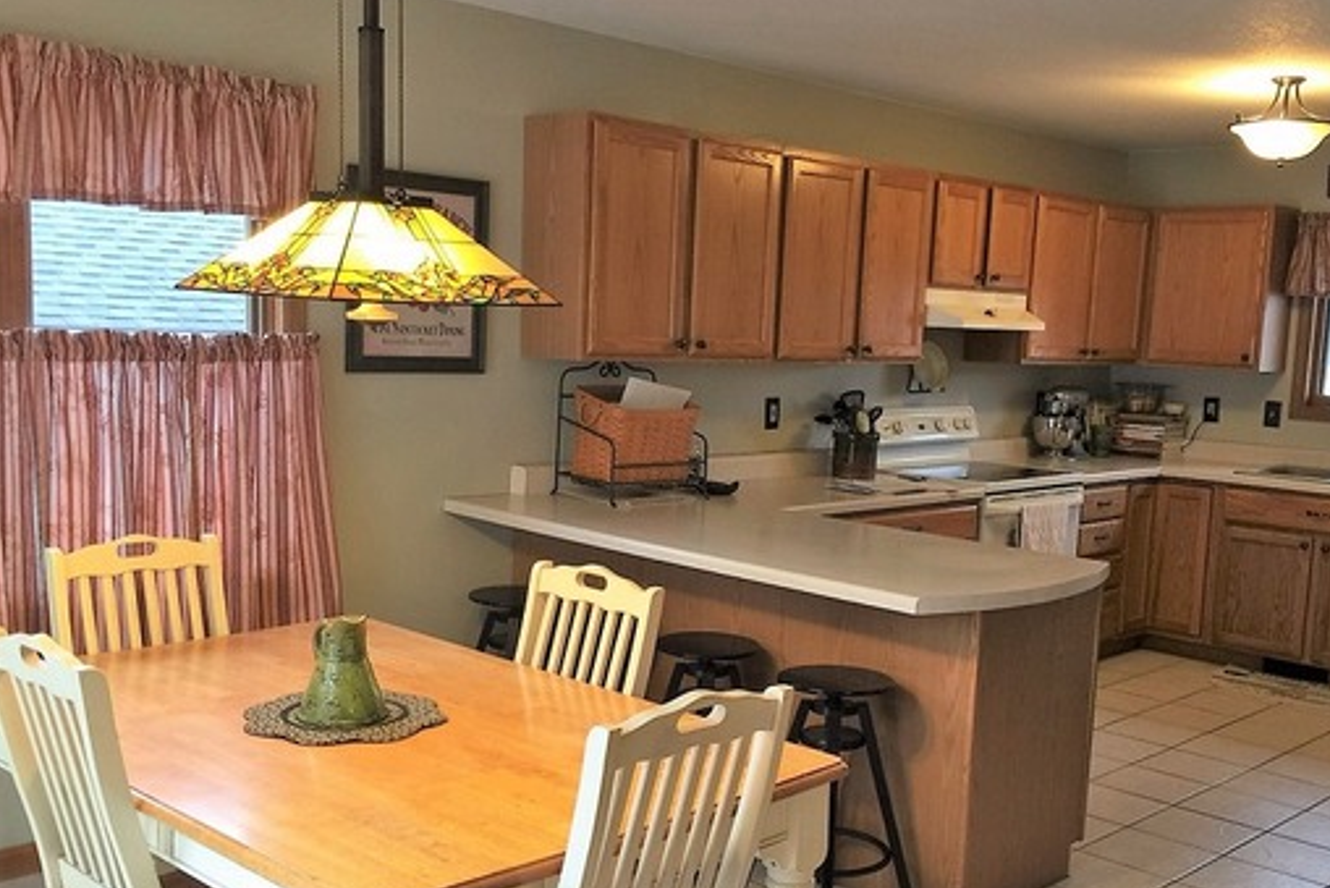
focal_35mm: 38
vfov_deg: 35.0
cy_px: 527
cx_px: 710
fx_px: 1404
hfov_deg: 50.6
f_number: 2.2
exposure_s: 1/15
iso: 32
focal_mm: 4.15
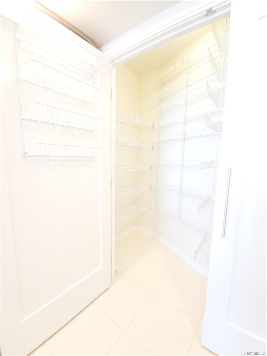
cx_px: 134
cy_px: 178
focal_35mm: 13
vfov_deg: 106.2
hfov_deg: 89.9
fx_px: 134
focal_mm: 1.8
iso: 640
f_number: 2.2
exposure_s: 1/30
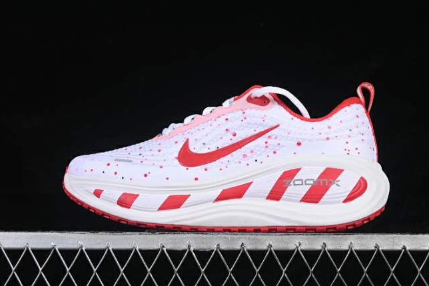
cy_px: 132
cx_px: 228
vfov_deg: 16.1
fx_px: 1013
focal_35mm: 85
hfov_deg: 23.9
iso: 160
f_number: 8
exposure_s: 1/80
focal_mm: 50
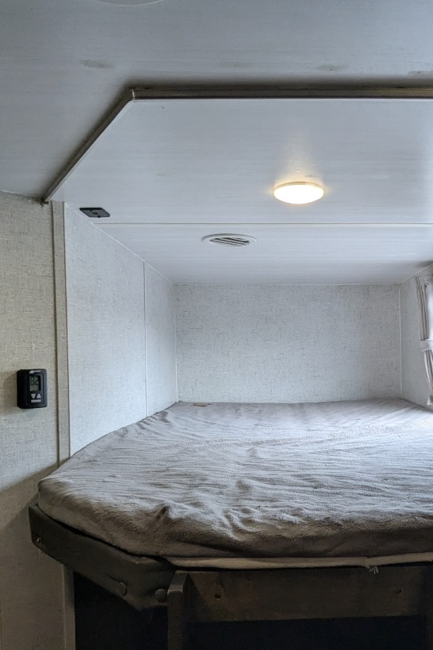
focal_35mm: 28
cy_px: 364
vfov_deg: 65.3
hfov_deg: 45.5
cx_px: 296
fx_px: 505
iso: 69
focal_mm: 2.35
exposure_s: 1/173
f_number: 2.2
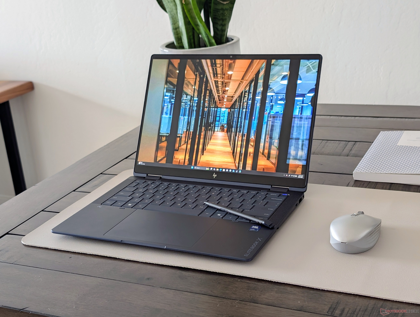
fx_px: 595
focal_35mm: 49
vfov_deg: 29.7
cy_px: 158
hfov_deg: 38.9
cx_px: 210
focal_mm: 6.9
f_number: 1.68
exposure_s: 1/23.8
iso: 48
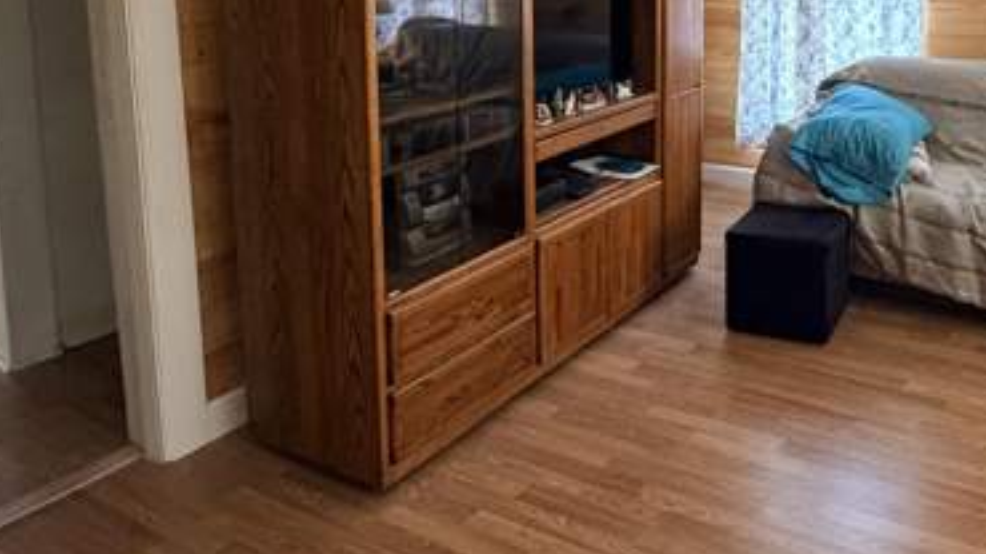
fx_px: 863
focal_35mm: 33
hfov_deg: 57.3
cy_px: 45
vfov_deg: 33.5
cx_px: 706
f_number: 2.2
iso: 640
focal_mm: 2.22
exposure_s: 1/60
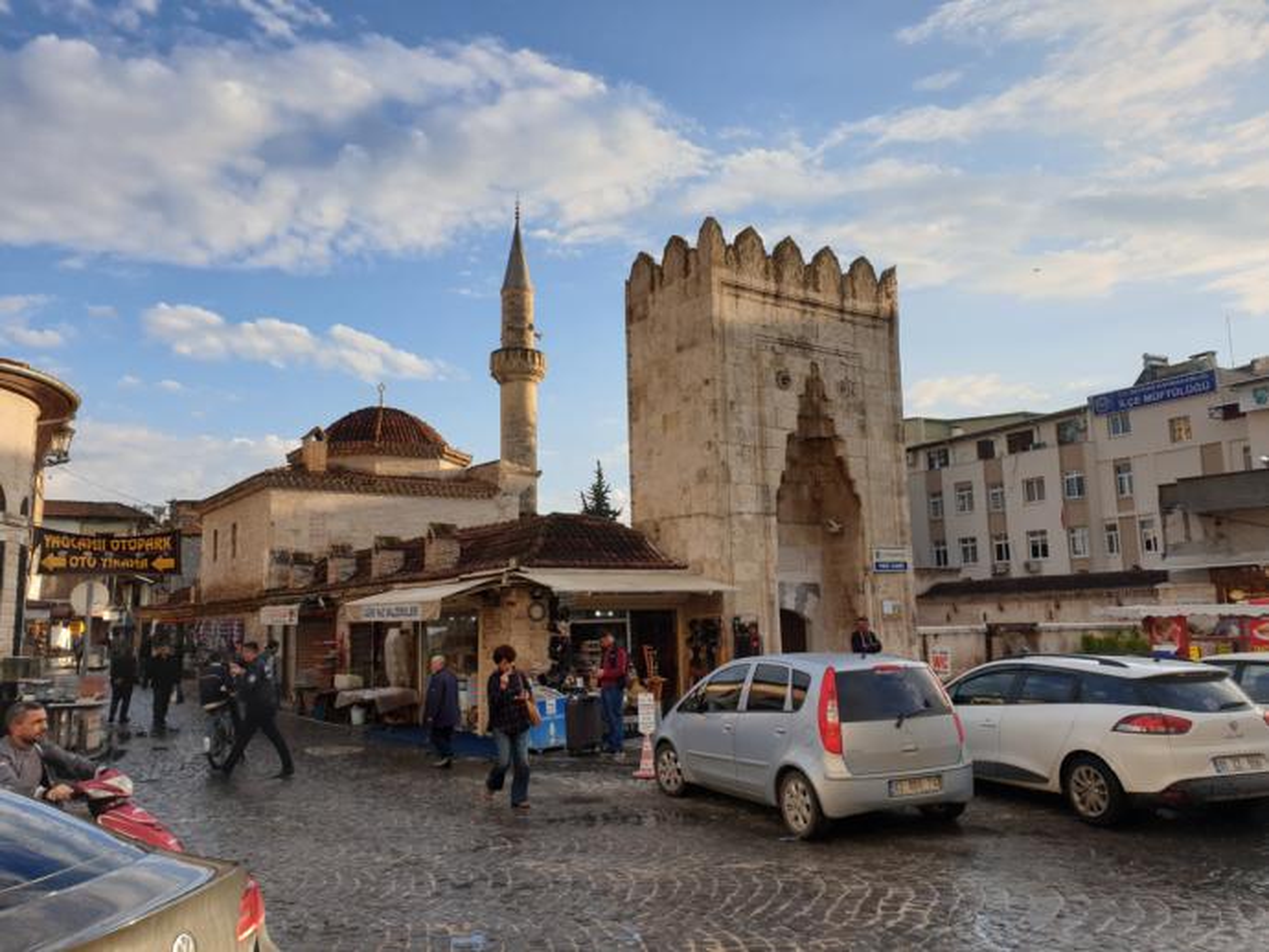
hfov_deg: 67.3
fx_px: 953
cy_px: 476
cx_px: 634
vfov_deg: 53.1
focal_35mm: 26
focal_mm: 4.3
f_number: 2.4
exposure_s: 1/950
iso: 50
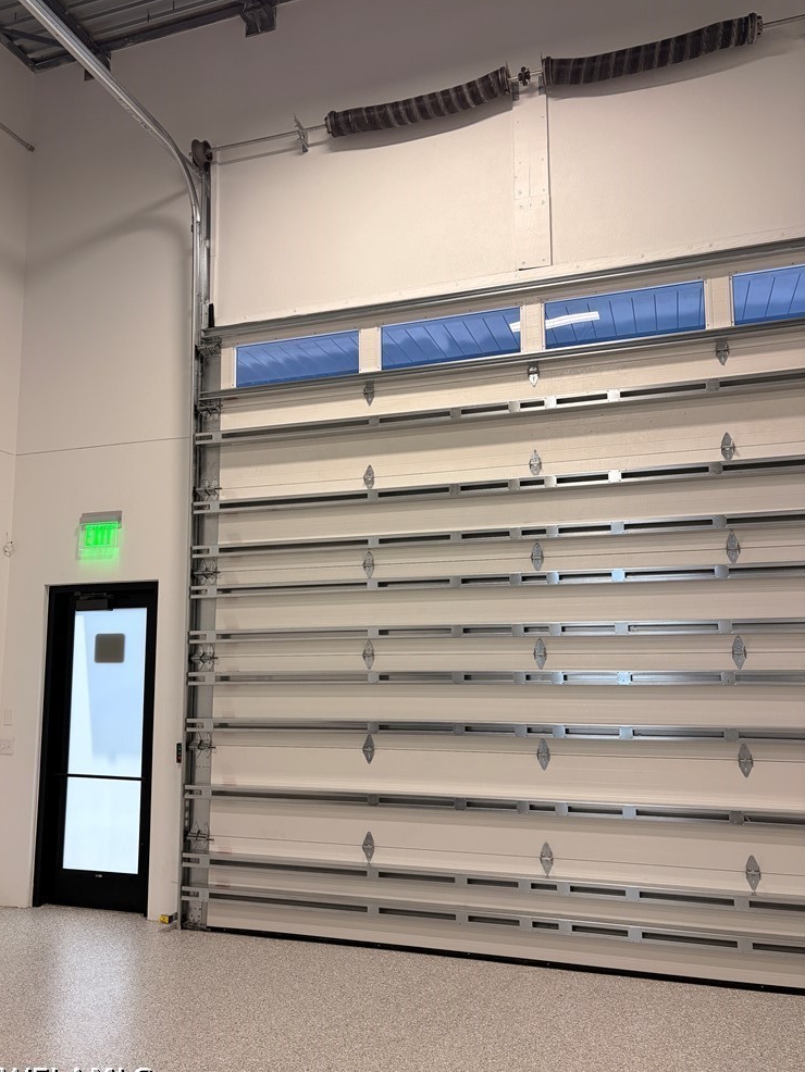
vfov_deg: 65.3
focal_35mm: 27
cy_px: 548
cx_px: 389
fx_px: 837
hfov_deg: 51.4
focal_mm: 5.96
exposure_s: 1/120
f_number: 1.6
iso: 64
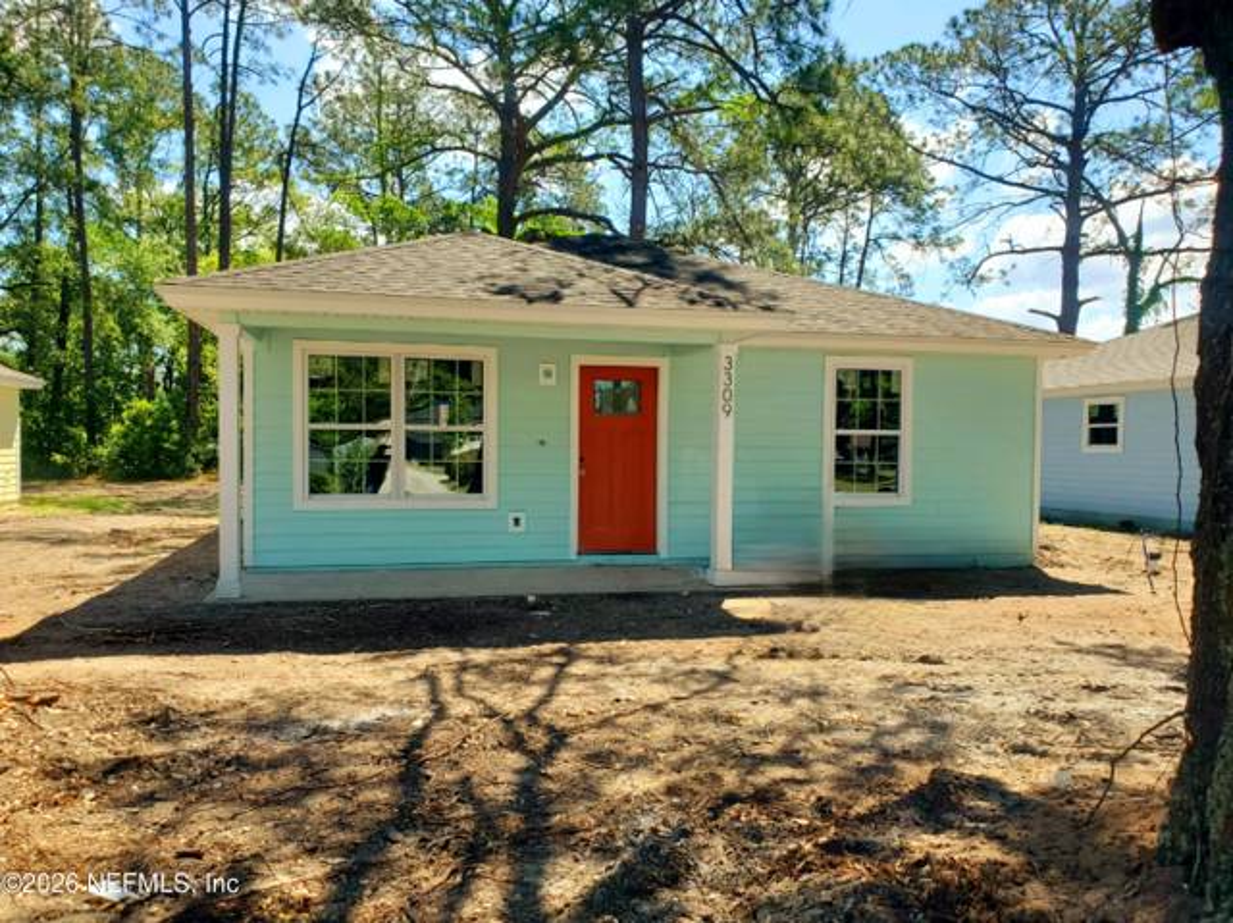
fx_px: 925
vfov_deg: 53.0
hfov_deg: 67.3
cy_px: 462
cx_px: 616
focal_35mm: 26
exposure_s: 1/1111
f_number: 2.4
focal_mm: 4.3
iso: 50
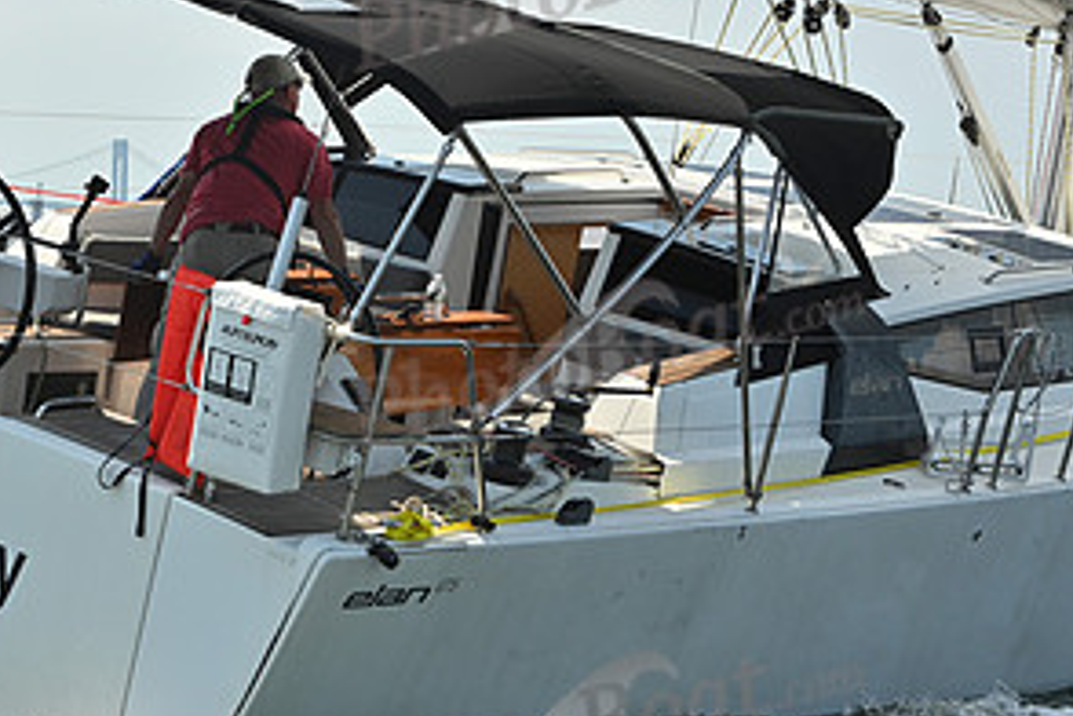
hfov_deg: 14.7
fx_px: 4113
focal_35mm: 138
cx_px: 164
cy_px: 217
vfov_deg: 9.9
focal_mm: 70
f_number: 8
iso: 320
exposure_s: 1/1250
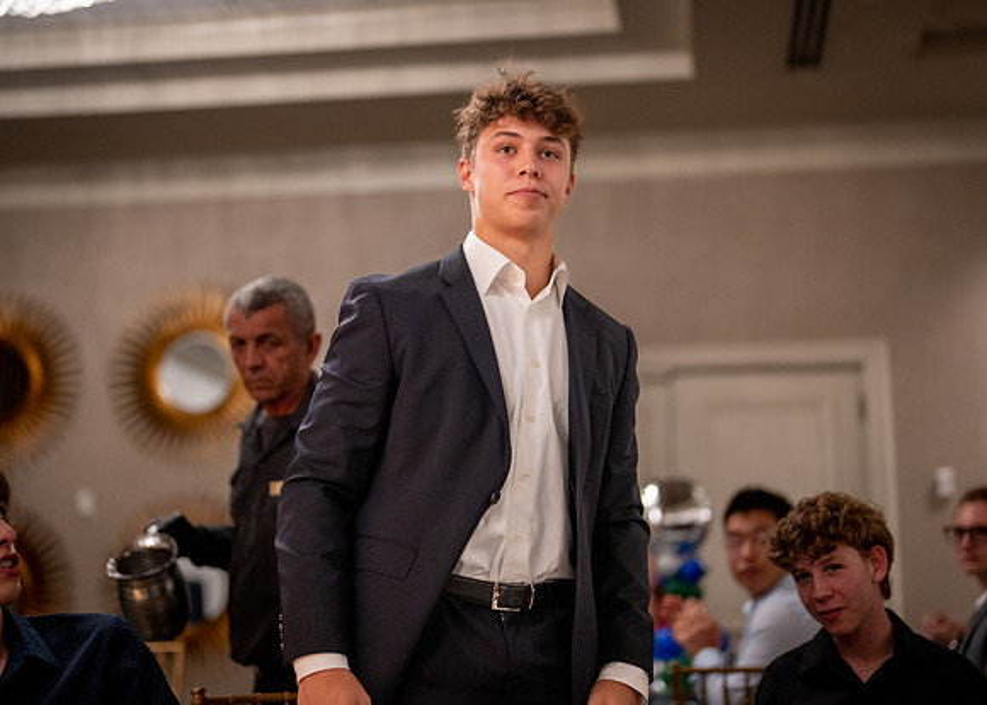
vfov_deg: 26.4
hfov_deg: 36.4
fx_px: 1500
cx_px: 494
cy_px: 352
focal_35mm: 54
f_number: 1.2
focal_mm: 50
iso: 1250
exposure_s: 1/320
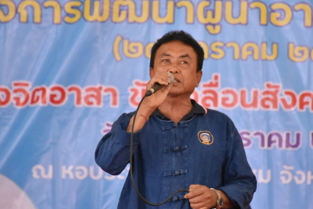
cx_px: 171
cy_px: 131
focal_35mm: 273
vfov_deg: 5.0
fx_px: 2374
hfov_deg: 7.5
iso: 3200
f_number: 5.6
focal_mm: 140
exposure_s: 1/160
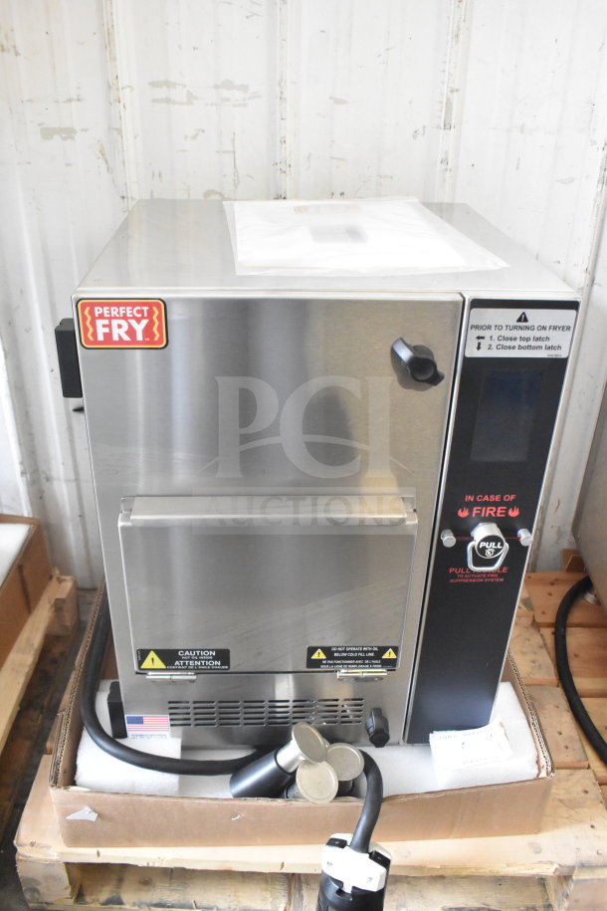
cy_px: 456
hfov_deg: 43.6
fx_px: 759
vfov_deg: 61.9
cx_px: 304
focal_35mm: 30
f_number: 6.3
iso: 6400
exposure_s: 1/160
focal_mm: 20
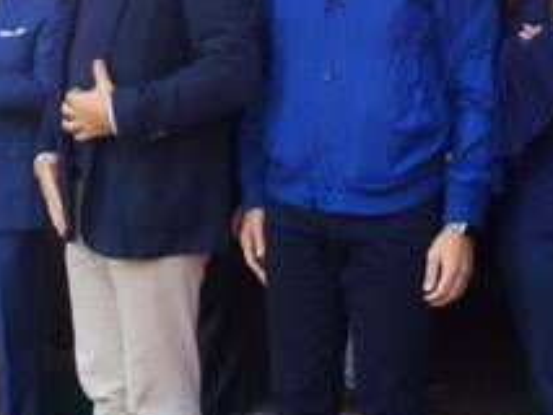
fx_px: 1391
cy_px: 80
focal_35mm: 87
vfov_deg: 16.9
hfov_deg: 22.5
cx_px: 241
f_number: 2.2
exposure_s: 1/101
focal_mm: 4.15
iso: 32
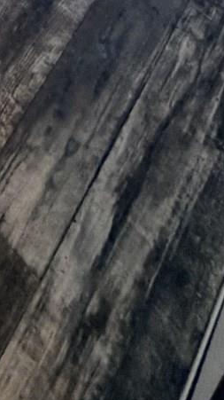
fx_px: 825
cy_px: -610
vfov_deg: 14.3
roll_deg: -1.2
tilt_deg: -23.2
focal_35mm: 78
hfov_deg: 14.0
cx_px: -157
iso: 160
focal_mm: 2.22
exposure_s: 1/60
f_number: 2.2
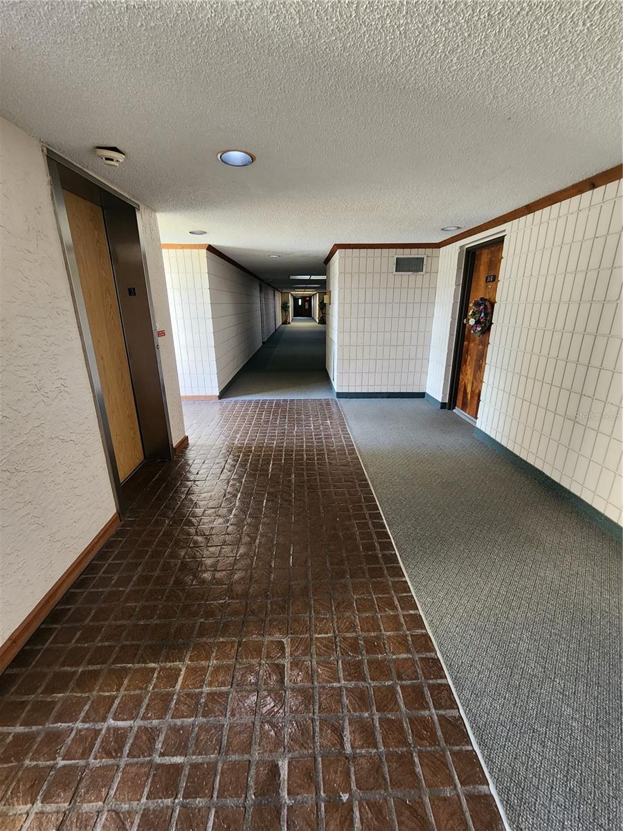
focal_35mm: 13
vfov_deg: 106.2
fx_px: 312
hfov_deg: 89.9
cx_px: 312
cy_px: 416
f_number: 2.2
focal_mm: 2.2
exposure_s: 1/60
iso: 320
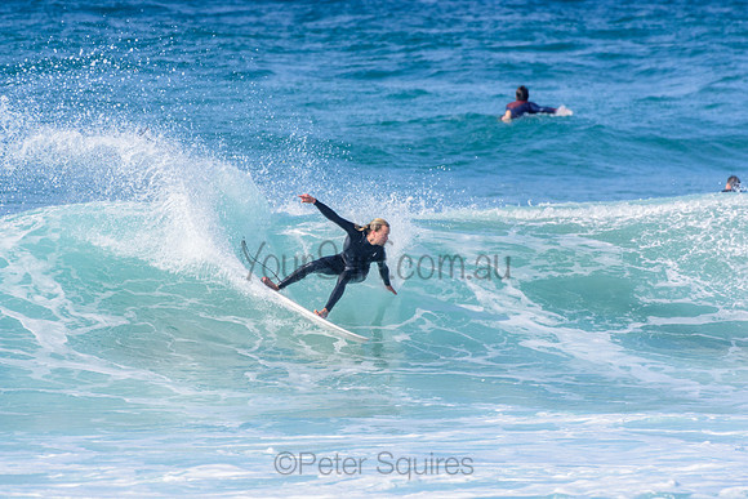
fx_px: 15586
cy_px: 250
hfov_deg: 2.7
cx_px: 374
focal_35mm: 750
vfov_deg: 1.8
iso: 320
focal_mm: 500
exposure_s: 1/2000
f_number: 5.6
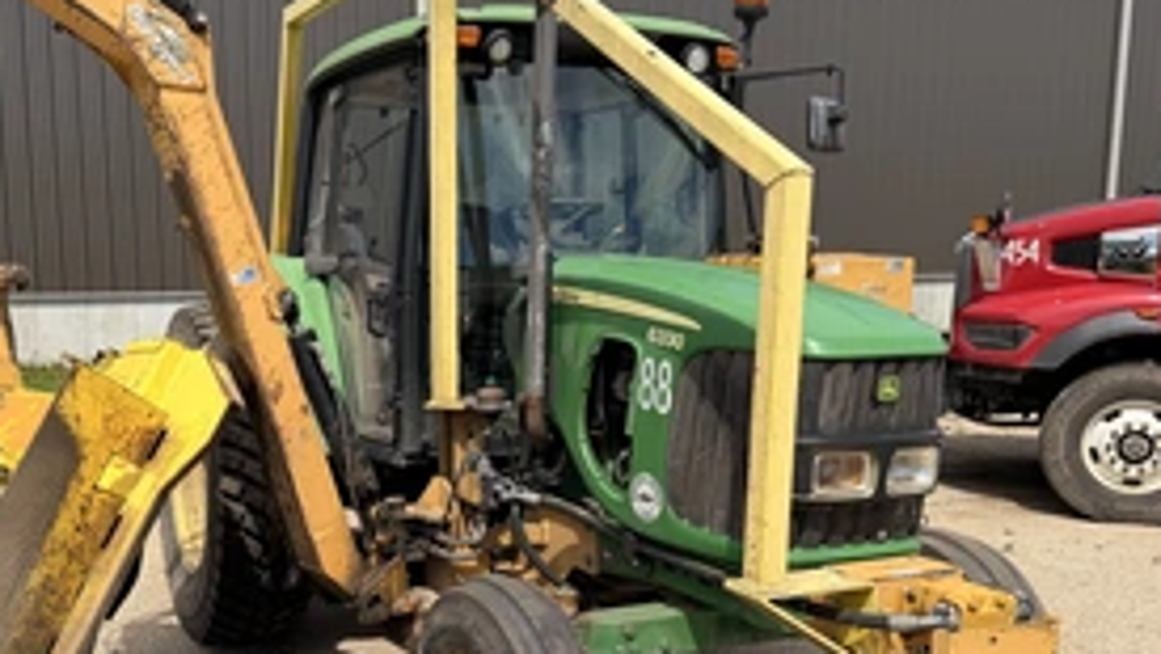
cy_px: 435
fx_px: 1170
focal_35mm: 38
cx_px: 414
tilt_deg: -8.3
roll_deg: +0.3
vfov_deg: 31.0
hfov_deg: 52.0
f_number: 1.78
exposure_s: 1/5714
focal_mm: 6.76
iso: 100
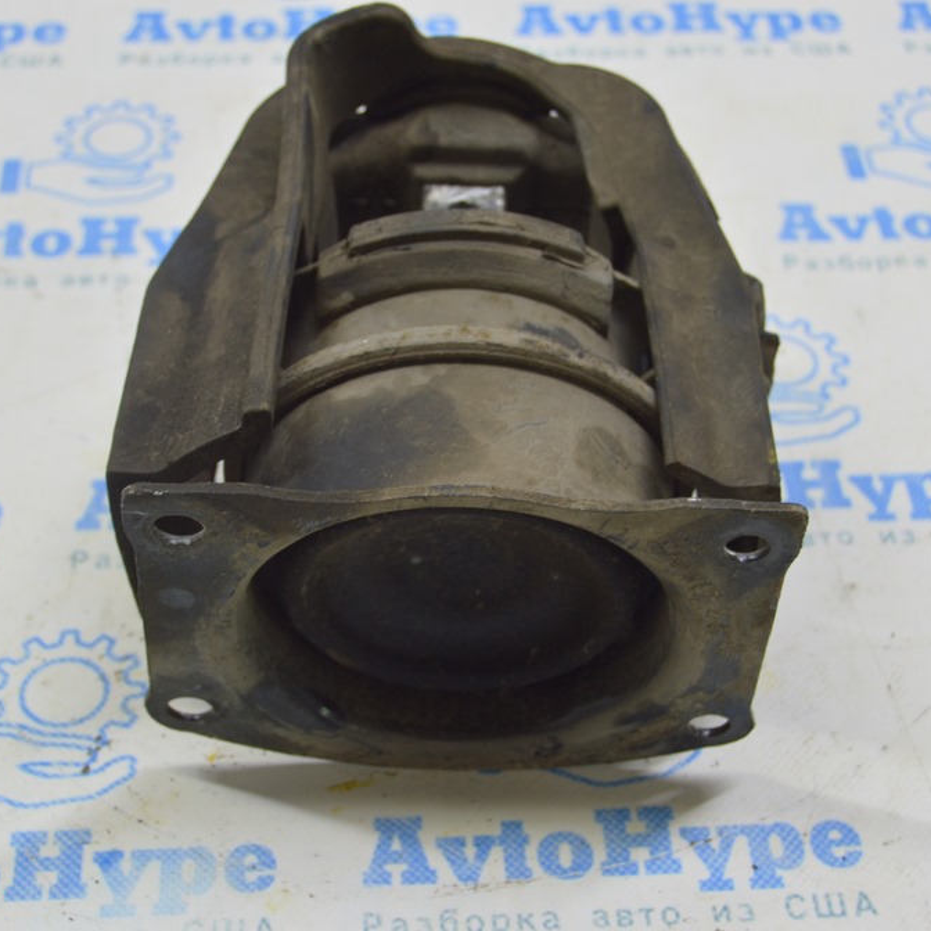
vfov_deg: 26.1
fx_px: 2008
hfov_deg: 26.1
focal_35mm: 66
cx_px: 447
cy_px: 461
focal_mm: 34
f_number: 5.6
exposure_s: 1/20
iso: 400
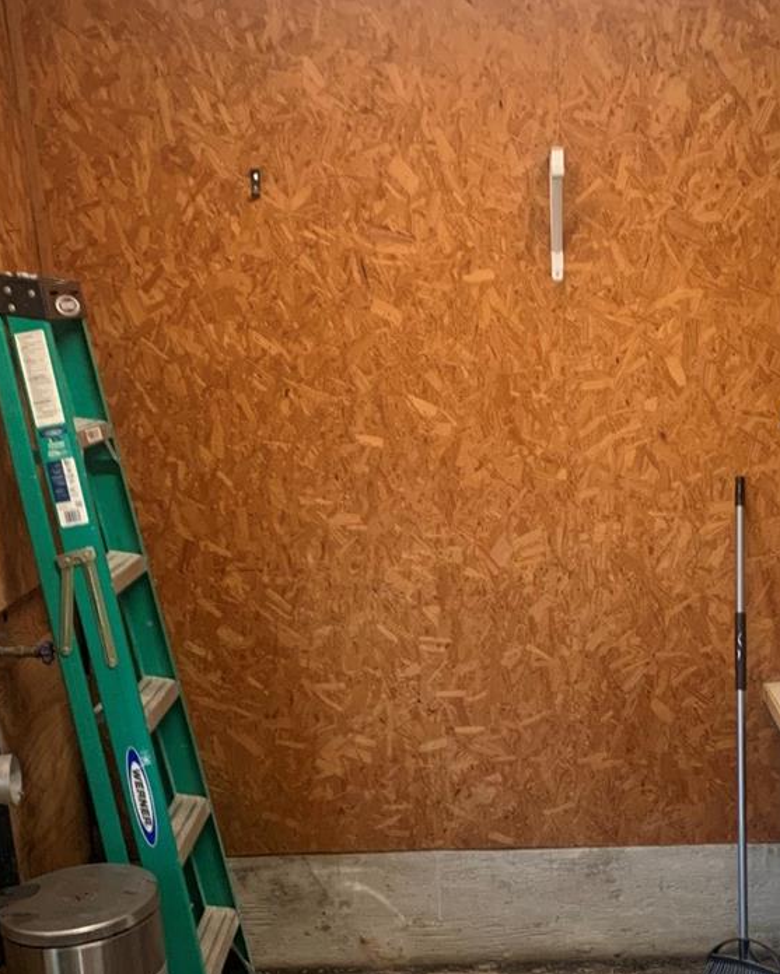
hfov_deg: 26.8
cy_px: 803
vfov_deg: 32.5
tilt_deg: -17.7
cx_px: 569
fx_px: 1616
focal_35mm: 56
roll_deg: +1.7
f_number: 1.8
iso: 400
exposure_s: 1/40
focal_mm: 4.25
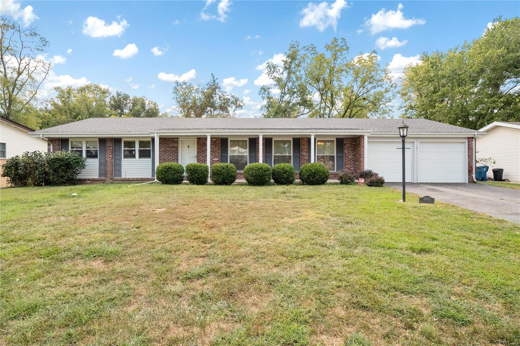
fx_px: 260
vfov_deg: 67.4
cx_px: 260
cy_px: 173
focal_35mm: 18
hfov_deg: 90.0
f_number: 6.3
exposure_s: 1/500
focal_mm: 9
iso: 400
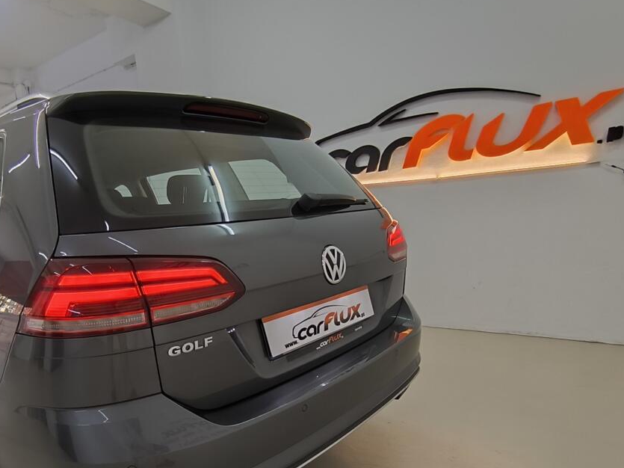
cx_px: 238
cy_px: 326
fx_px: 415
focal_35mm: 23
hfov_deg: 72.8
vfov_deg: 57.1
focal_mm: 1.65
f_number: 2.2
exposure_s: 1/33.3
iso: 250
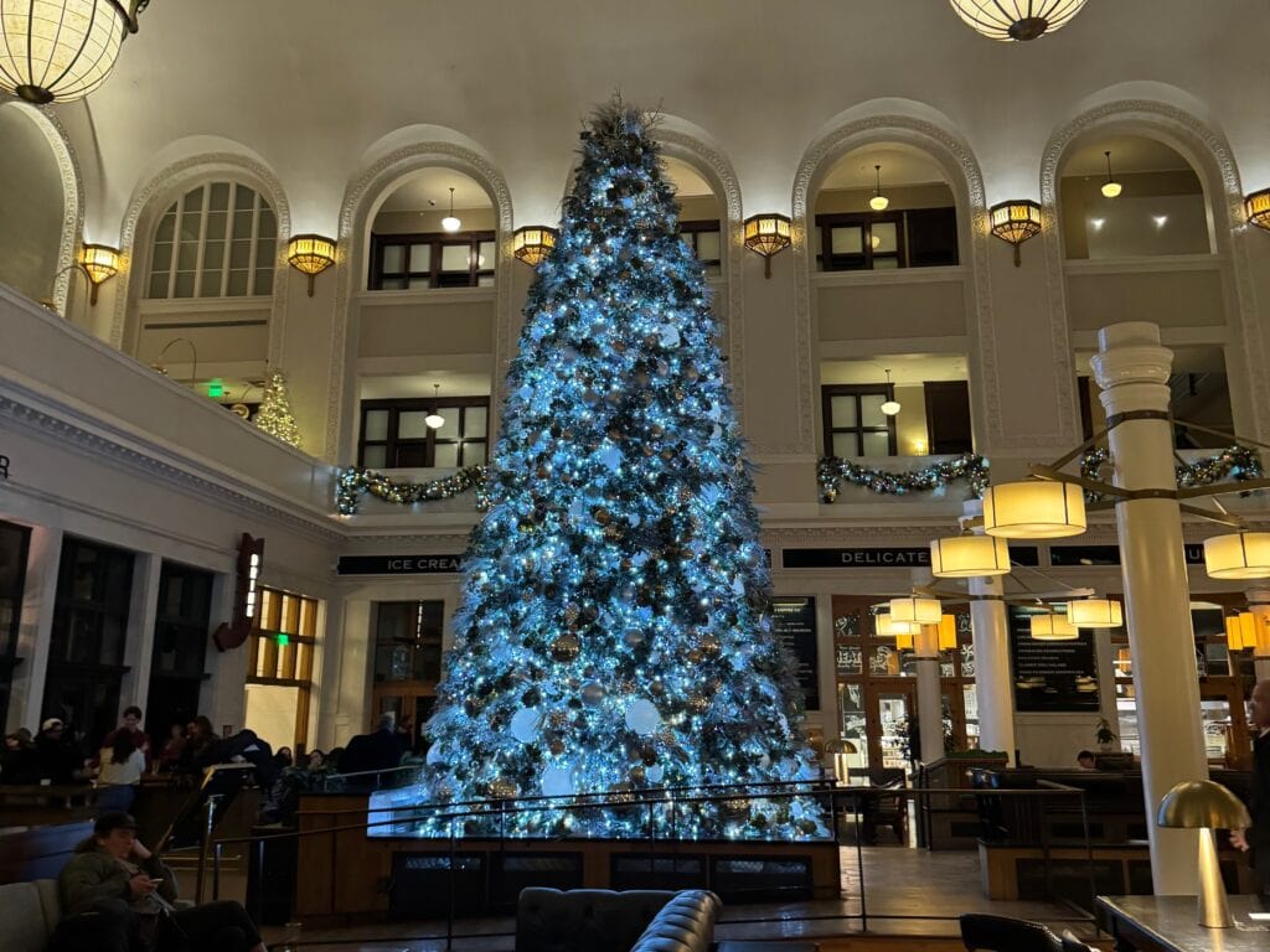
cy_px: 476
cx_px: 635
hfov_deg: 71.6
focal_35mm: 24
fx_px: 881
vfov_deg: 56.8
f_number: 1.78
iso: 800
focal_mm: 6.86
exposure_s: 1/40
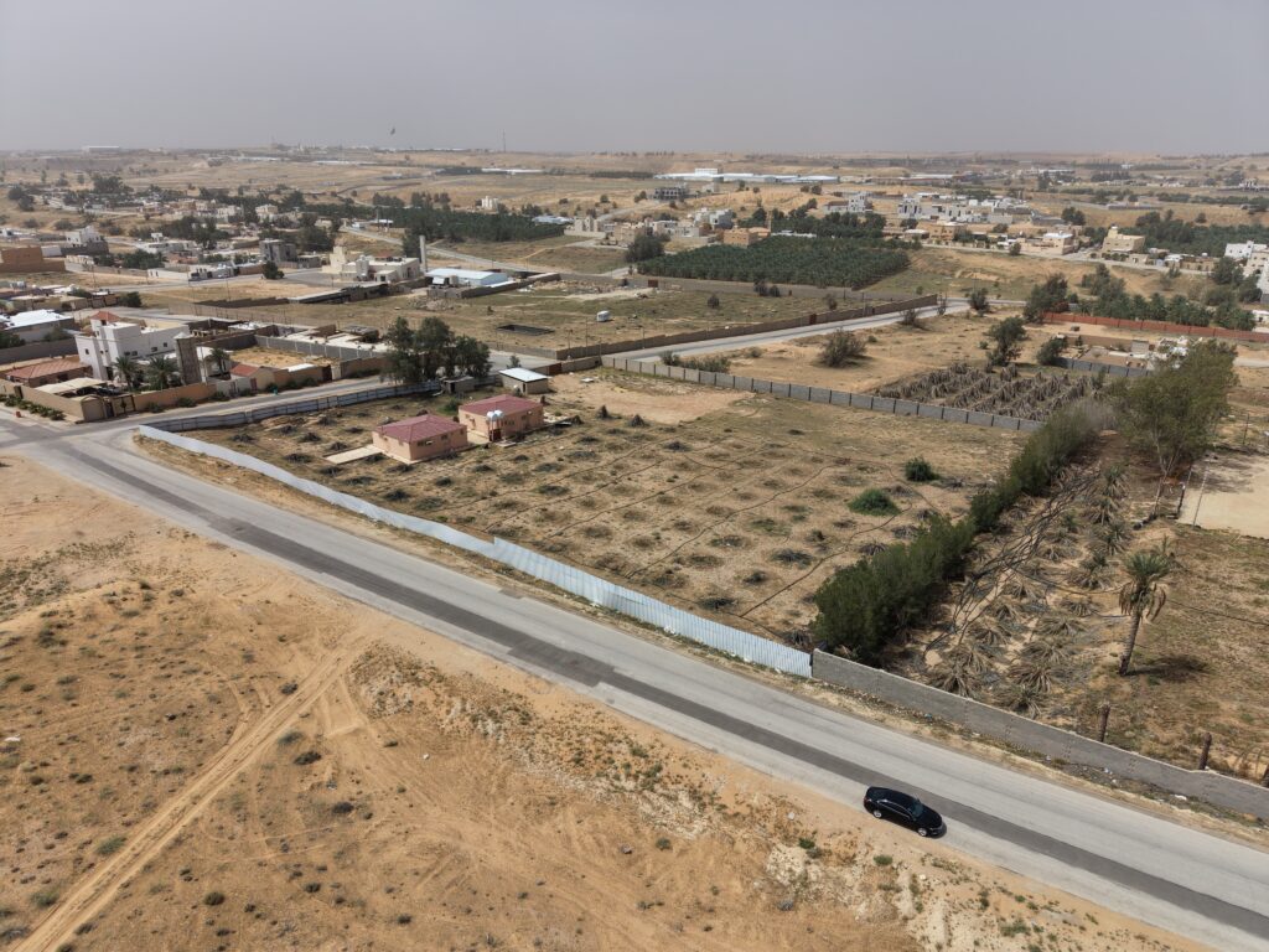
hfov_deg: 71.6
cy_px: 476
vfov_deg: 56.8
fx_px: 880
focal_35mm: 24
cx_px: 634
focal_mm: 8.67
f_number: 1.8
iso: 100
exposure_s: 1/6000
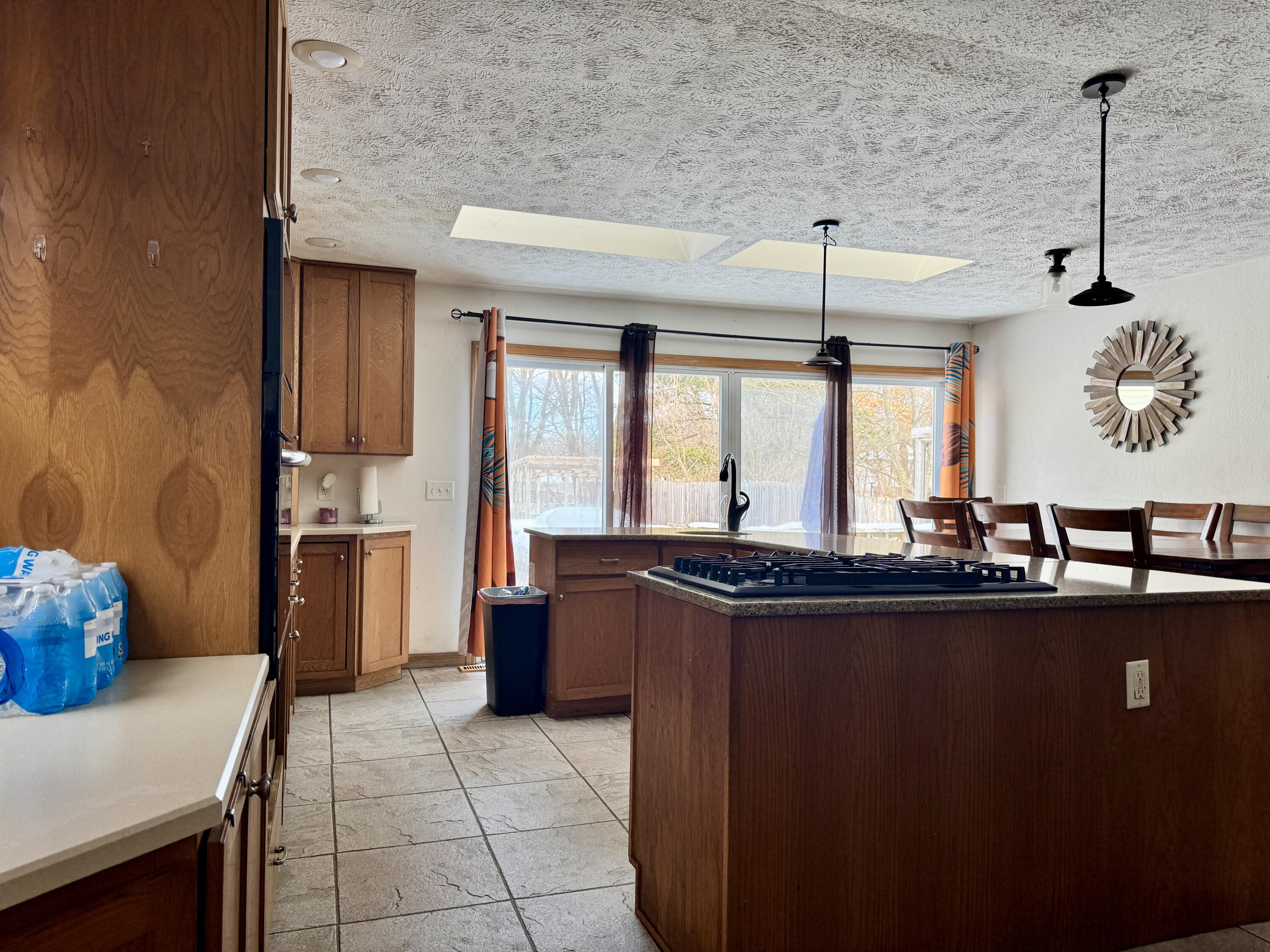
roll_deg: -0.9
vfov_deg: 56.8
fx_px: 881
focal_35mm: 24
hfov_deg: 71.6
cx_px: 635
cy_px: 476
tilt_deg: -1.2
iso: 64
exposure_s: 1/166
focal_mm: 6.76
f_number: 1.78
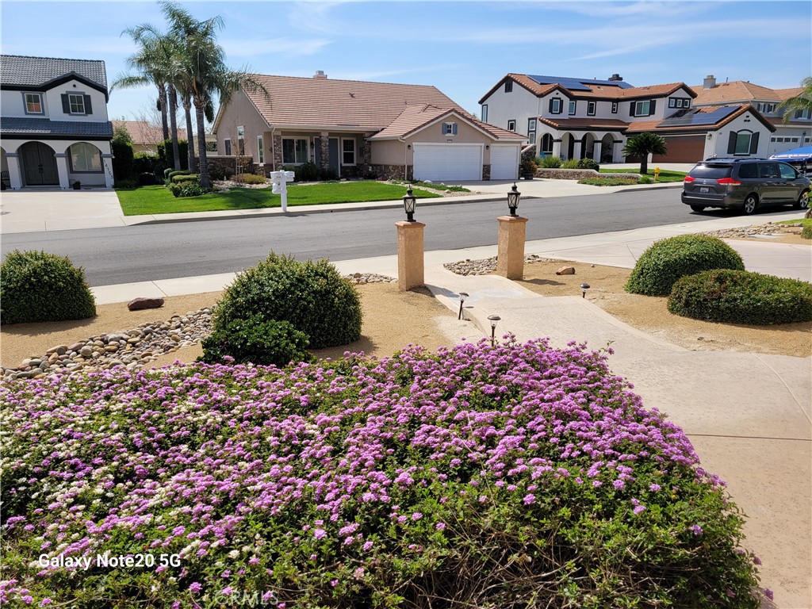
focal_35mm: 26
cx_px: 406
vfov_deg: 53.1
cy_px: 304
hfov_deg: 67.3
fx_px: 610
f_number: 1.8
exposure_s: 1/2775
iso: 40
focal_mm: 5.4
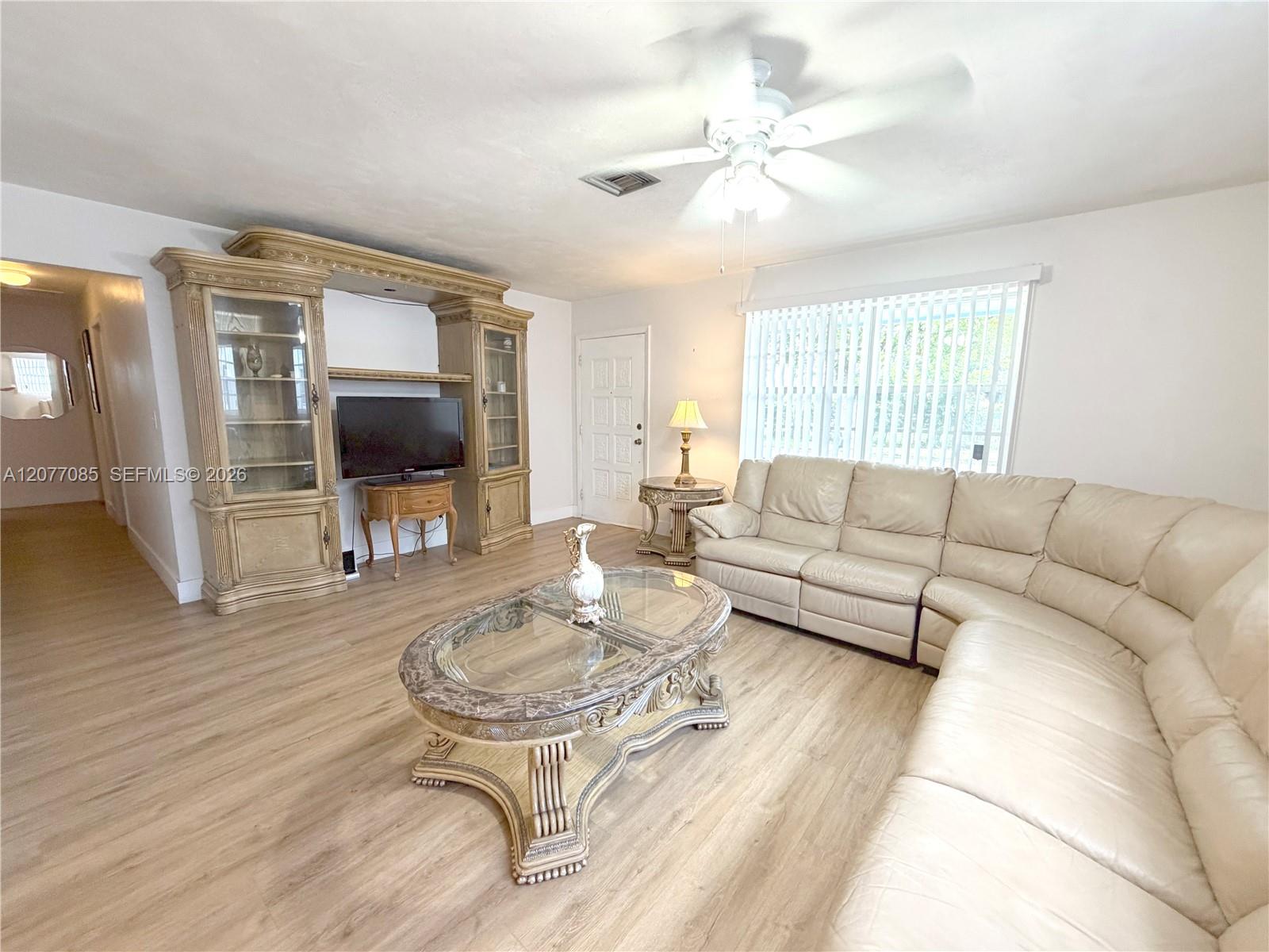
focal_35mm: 14
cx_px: 634
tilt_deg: -8.3
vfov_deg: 85.7
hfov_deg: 102.1
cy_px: 476
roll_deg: +0.0
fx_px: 513
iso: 320
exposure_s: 1/60
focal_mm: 2.22
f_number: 2.2
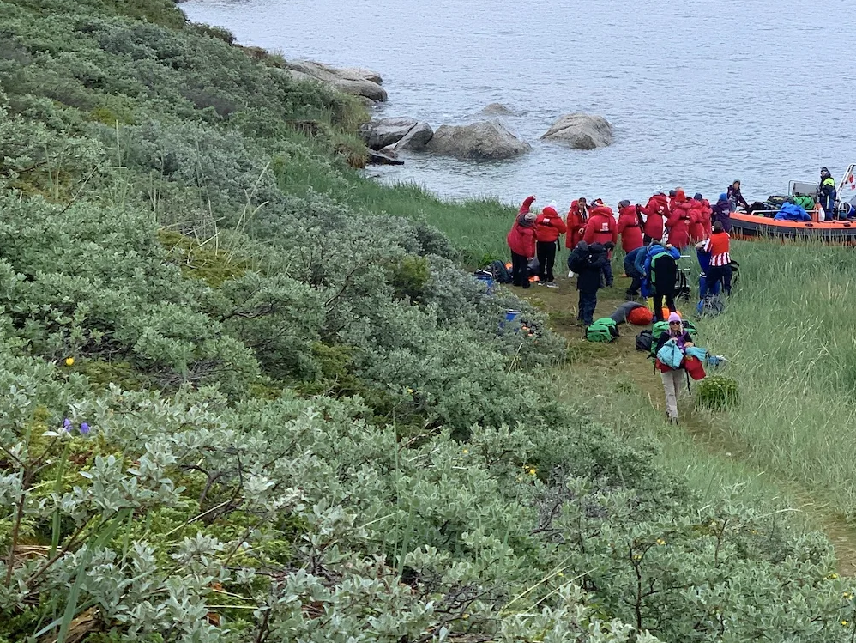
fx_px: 2597
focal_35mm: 105
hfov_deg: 18.6
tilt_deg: -4.5
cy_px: 92
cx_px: 623
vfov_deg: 14.0
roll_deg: -0.2
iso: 16
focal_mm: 6
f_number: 2.4
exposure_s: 1/284
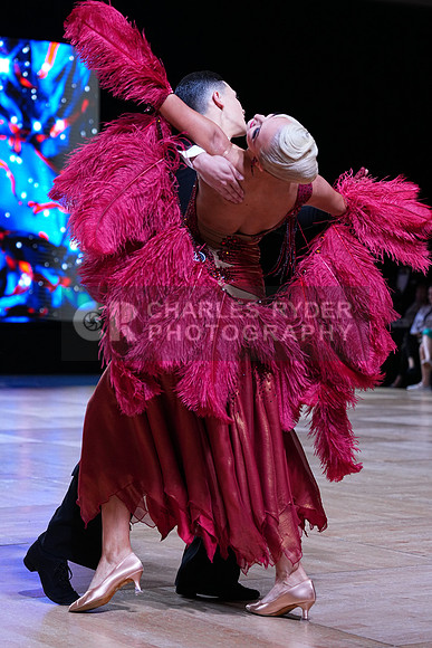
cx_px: 216
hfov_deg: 15.2
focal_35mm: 90
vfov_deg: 22.6
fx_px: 1619
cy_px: 324
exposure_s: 1/500
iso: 1250
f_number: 4
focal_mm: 90
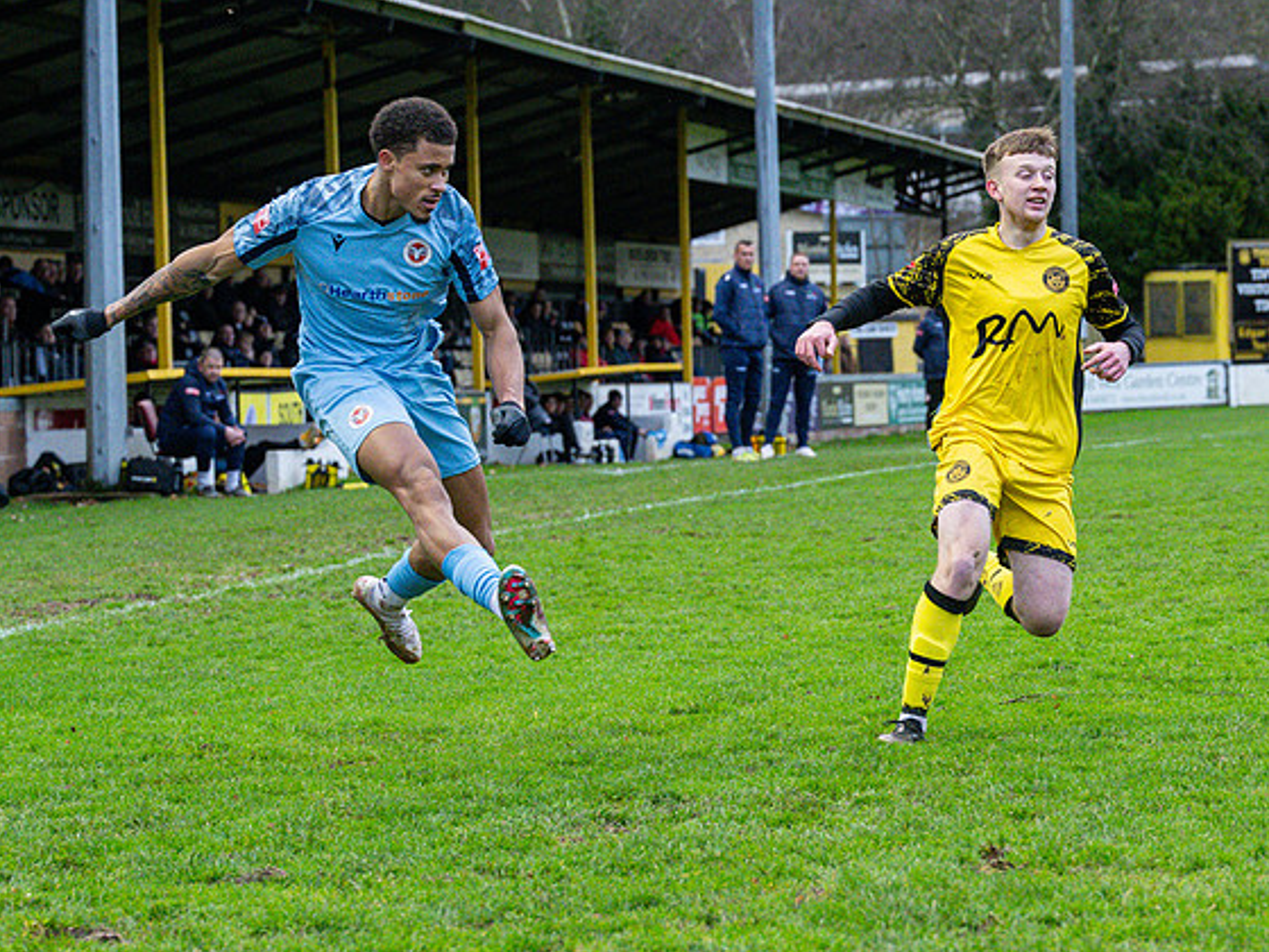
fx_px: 5022
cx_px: 656
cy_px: 488
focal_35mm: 137
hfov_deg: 14.4
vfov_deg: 10.8
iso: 2000
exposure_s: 1/1250
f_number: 4
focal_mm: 70
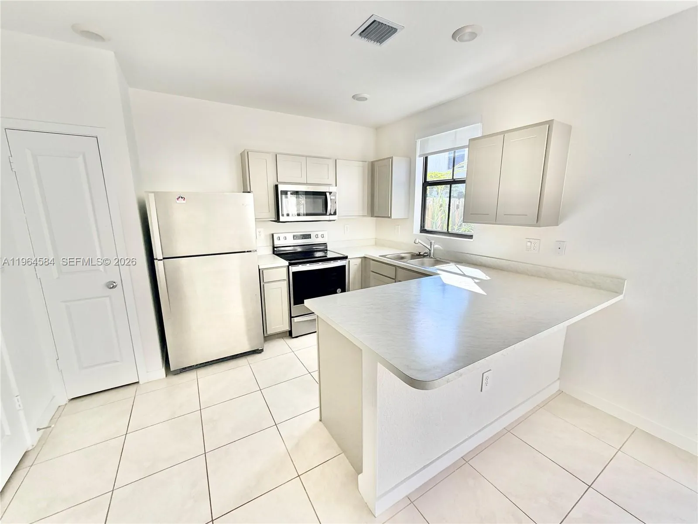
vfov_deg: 85.7
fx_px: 282
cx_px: 349
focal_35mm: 14
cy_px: 262
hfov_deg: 102.1
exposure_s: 1/121
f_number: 2.2
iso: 80
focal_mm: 2.22
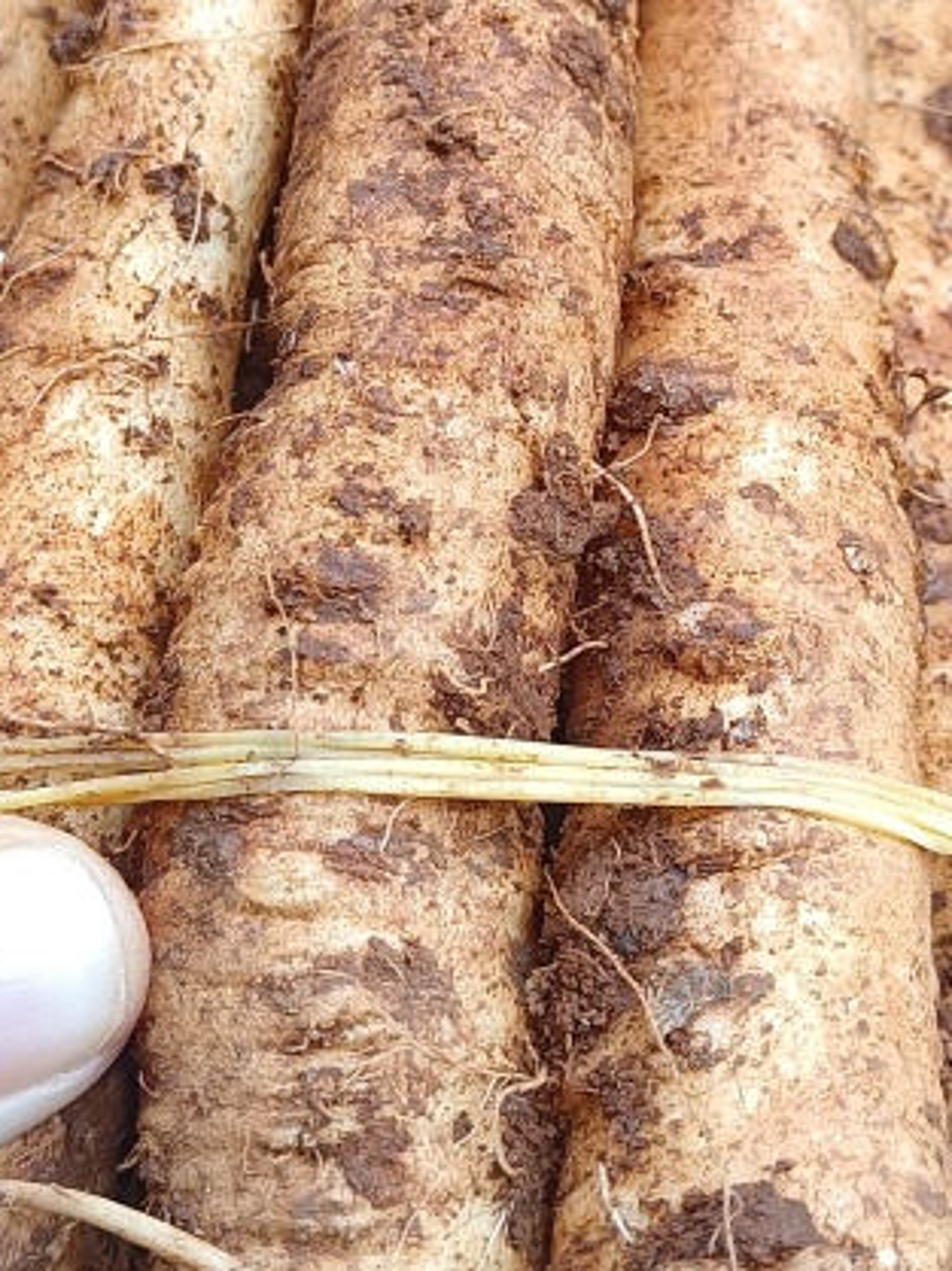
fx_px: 2533
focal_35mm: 69
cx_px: 514
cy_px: 455
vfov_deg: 28.0
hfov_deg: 21.3
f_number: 1.9
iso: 199
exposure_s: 1/100
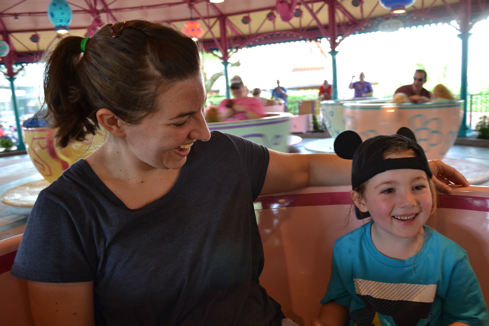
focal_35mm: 27
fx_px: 367
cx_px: 244
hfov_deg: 67.4
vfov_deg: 47.9
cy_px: 163
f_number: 4
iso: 400
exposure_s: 1/60
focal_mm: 18
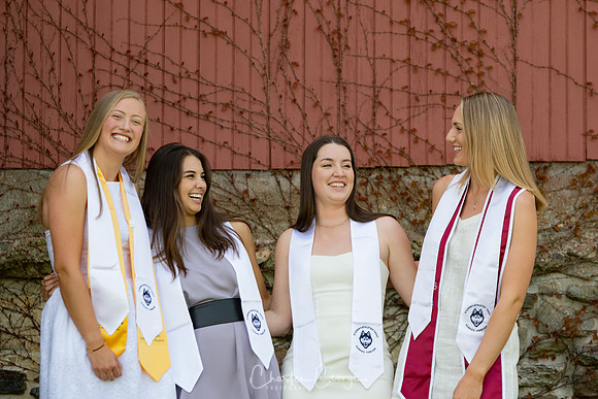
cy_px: 174
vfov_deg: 6.0
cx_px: 337
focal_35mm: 228
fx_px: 3796
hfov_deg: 9.0
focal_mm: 135
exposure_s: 1/250
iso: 100
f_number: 2.8
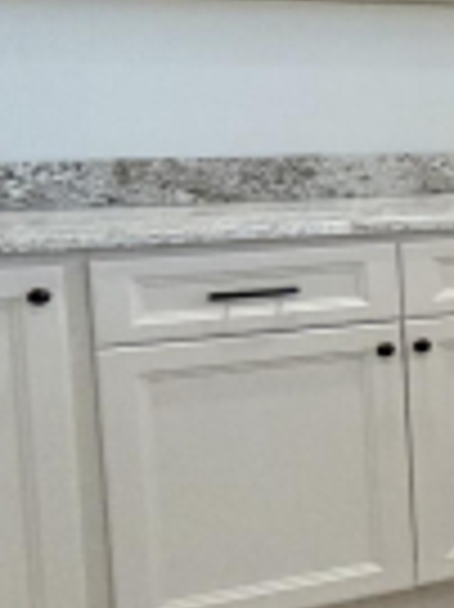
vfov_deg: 27.9
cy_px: 185
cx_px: 1301
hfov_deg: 12.1
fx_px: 1209
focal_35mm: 69
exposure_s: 1/121
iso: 320
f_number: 2.2
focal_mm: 2.22
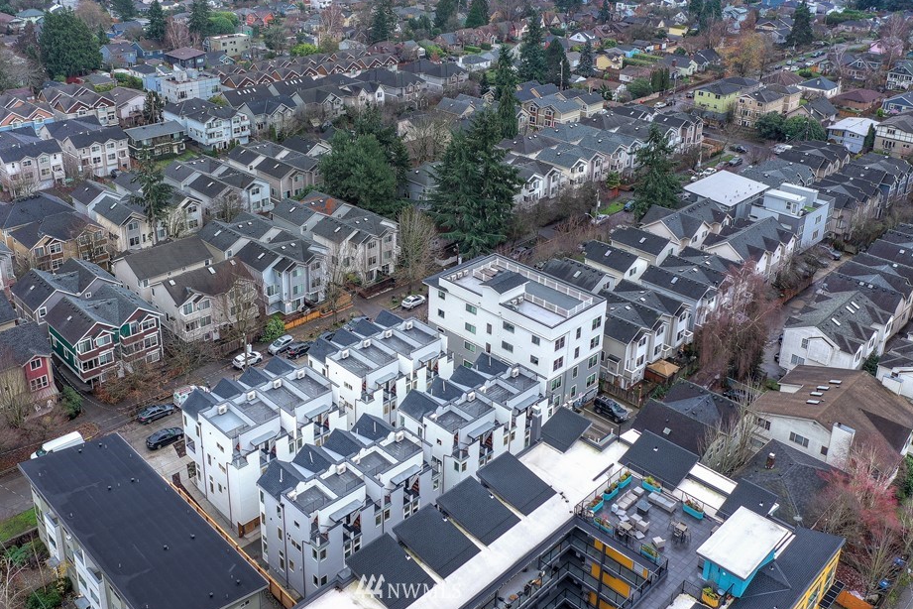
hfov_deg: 57.1
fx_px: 837
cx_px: 410
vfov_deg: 39.9
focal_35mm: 33
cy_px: 265
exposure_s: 1/30
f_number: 4
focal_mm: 10.3
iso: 120
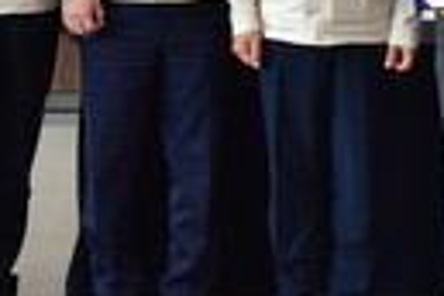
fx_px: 1936
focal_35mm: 157
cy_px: -182
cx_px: 575
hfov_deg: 12.7
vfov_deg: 8.5
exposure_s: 1/250
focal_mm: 35
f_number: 6.3
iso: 4000
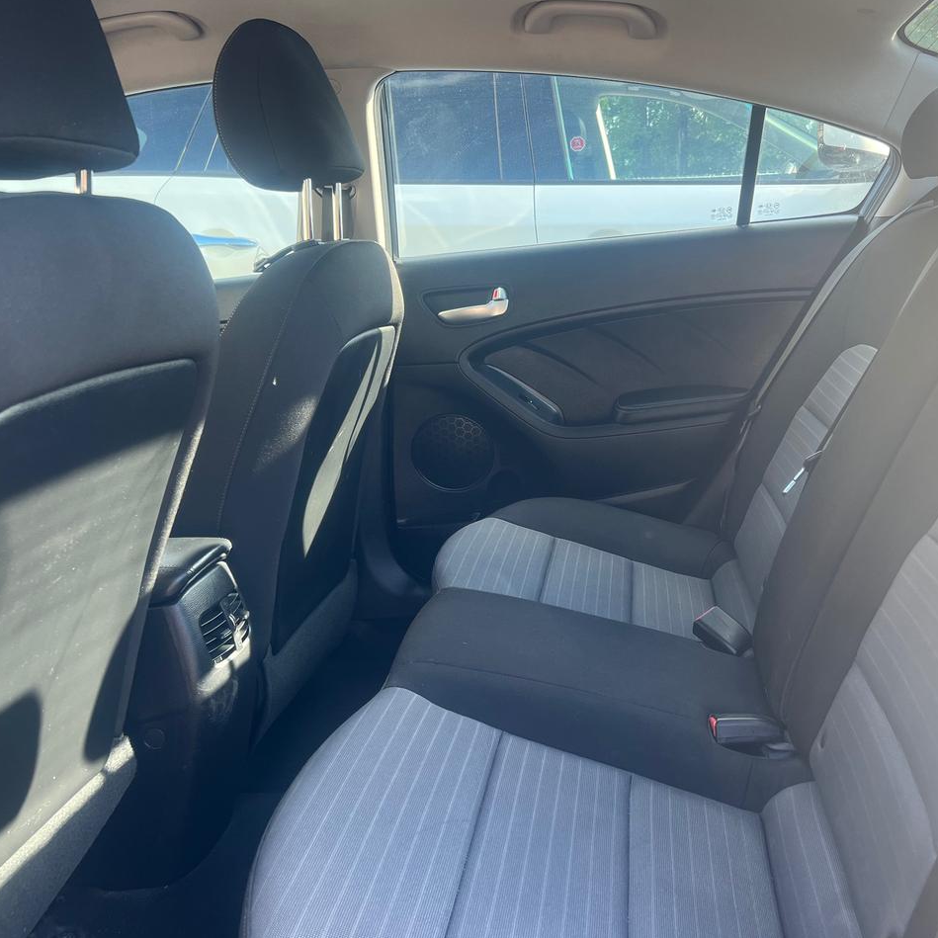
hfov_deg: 52.0
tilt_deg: -12.4
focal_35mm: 31
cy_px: 468
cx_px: 580
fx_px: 950
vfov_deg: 52.5
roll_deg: +2.0
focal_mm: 5.7
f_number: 1.5
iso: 64
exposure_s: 1/171
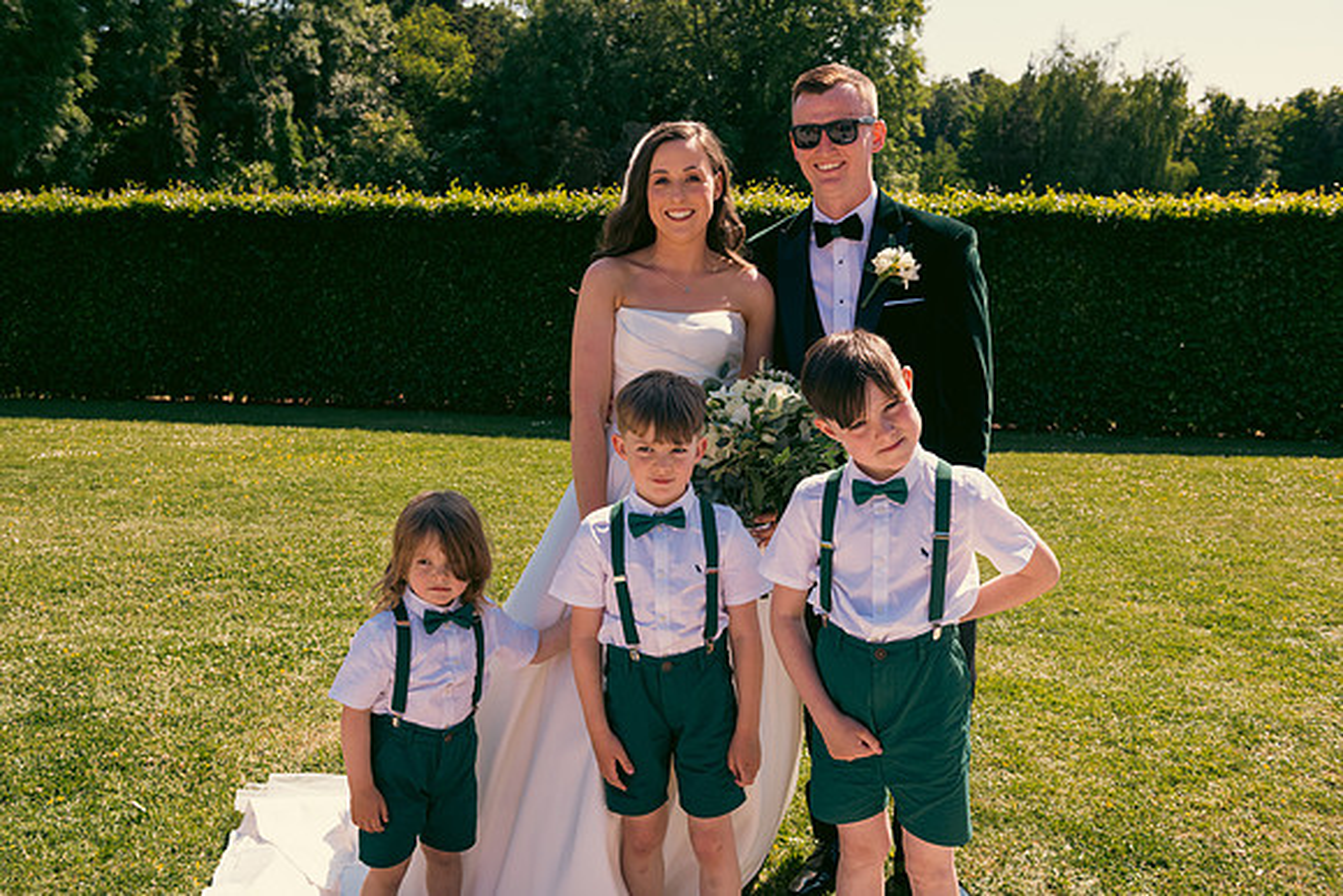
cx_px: 672
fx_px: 1269
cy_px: 448
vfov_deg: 38.9
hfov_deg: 55.8
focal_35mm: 34
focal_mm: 34
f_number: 6.3
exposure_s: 1/400
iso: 125
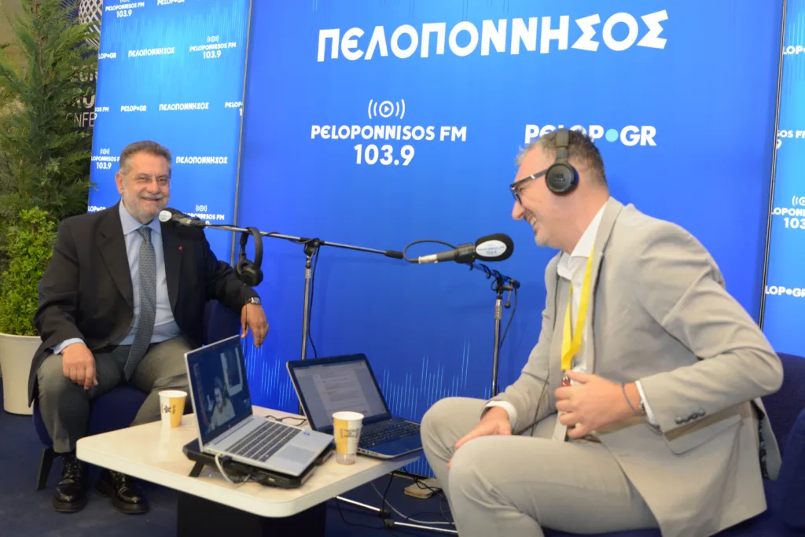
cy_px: 268
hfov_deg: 53.1
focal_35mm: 36
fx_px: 805
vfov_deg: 36.9
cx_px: 402
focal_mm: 24
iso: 1600
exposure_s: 1/200
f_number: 3.2
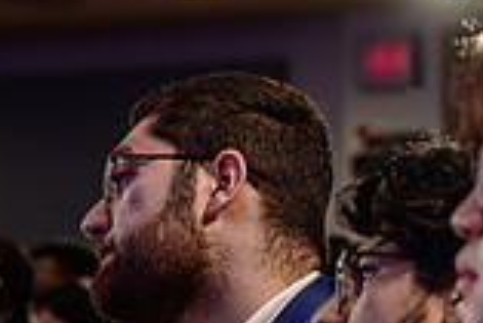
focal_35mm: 258
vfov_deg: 5.3
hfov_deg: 8.0
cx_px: 412
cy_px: 524
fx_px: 3465
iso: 1600
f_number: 4
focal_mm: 70
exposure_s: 1/50
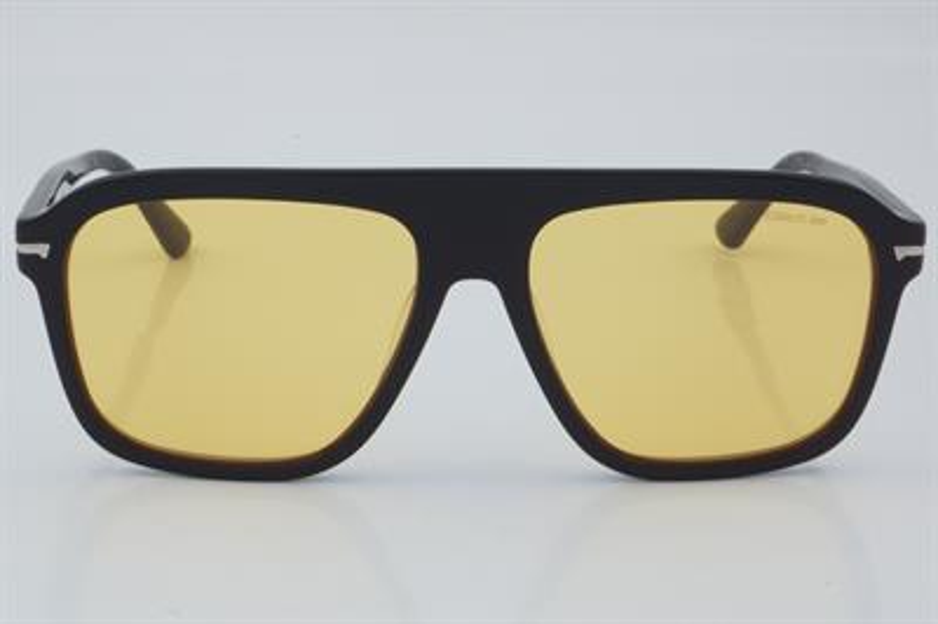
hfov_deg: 24.6
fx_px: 2148
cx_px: 469
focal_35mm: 82
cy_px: 312
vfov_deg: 16.5
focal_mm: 55
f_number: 32
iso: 100
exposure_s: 1/3
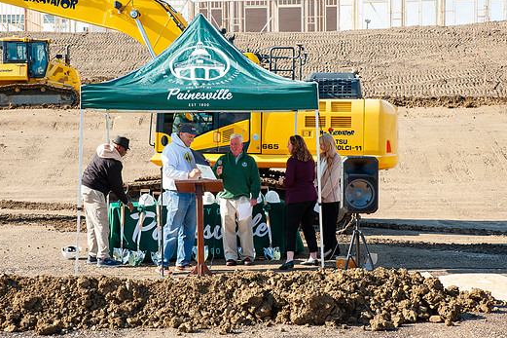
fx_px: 971
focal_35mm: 69
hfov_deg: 29.2
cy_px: 170
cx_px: 244
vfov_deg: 19.7
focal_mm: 62
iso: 400
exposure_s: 1/200
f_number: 13
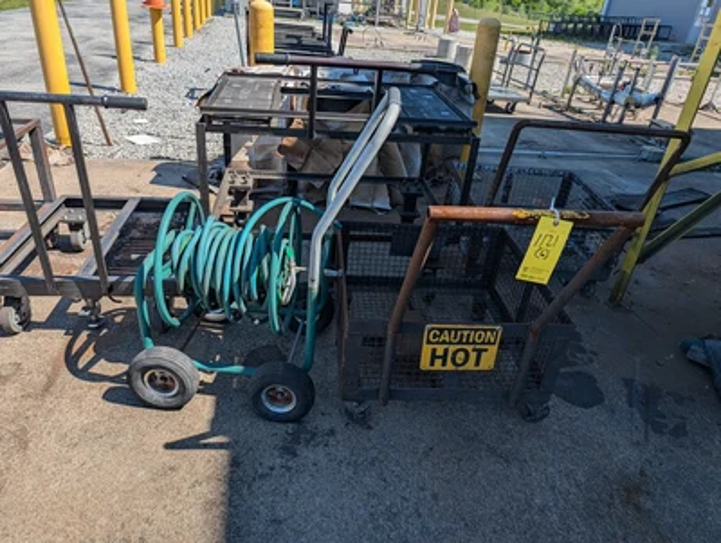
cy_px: 272
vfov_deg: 56.9
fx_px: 500
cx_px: 360
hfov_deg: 71.5
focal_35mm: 24
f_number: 1.68
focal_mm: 6.9
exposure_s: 1/876
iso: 18
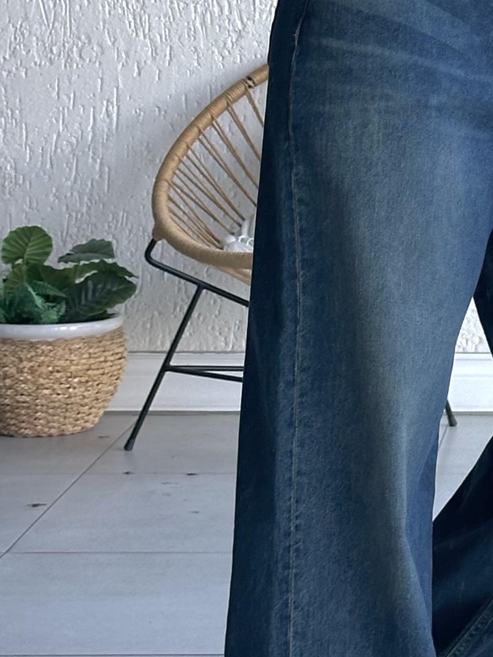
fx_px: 2886
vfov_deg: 12.9
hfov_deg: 9.6
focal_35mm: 152
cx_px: 678
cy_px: 52
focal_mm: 6.86
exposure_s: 1/151
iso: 64
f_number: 1.78
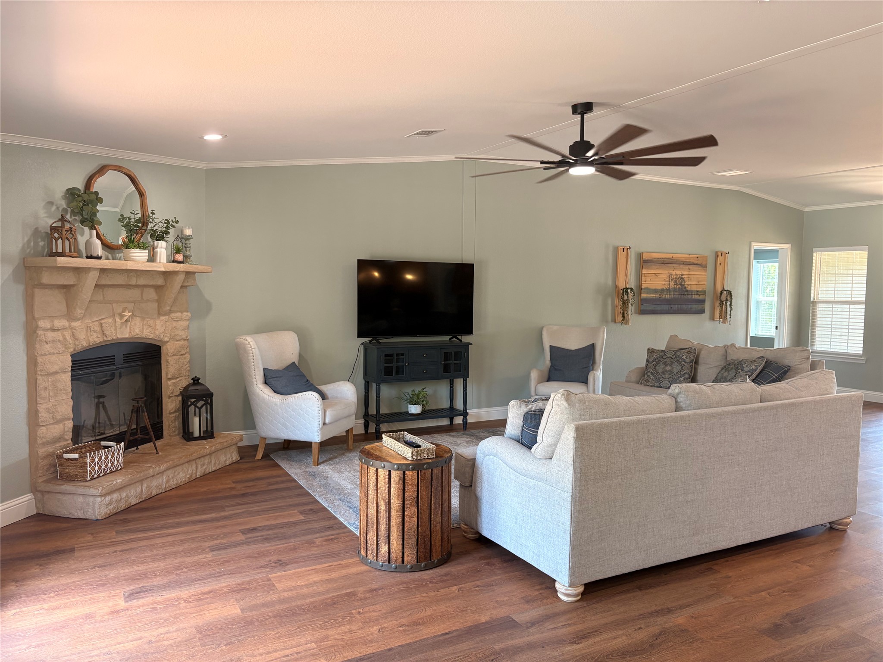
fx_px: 663
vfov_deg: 53.1
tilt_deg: -3.9
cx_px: 442
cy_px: 331
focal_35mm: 26
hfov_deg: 67.3
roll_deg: -0.3
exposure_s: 1/120
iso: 125
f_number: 1.6
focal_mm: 5.96
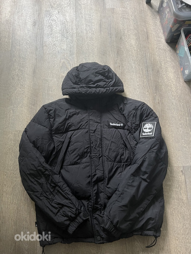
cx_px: 96
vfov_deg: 67.3
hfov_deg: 53.1
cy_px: 127
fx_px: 191
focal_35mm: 26
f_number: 1.5
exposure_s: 1/60
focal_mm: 5.7
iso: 200
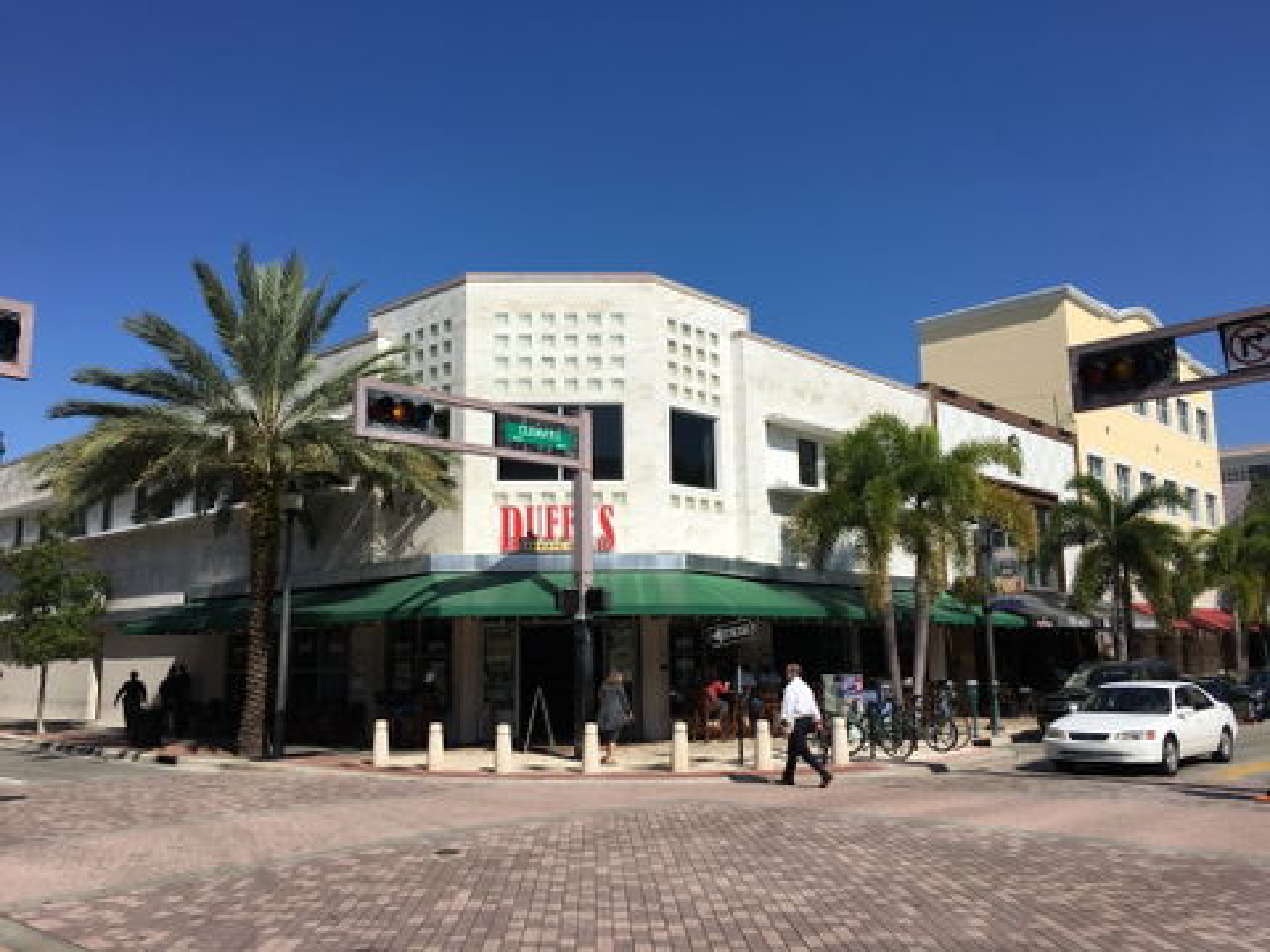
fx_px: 1064
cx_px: 635
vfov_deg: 48.2
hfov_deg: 61.7
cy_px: 476
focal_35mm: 29
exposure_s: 1/3497
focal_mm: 4.15
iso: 25
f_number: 2.2
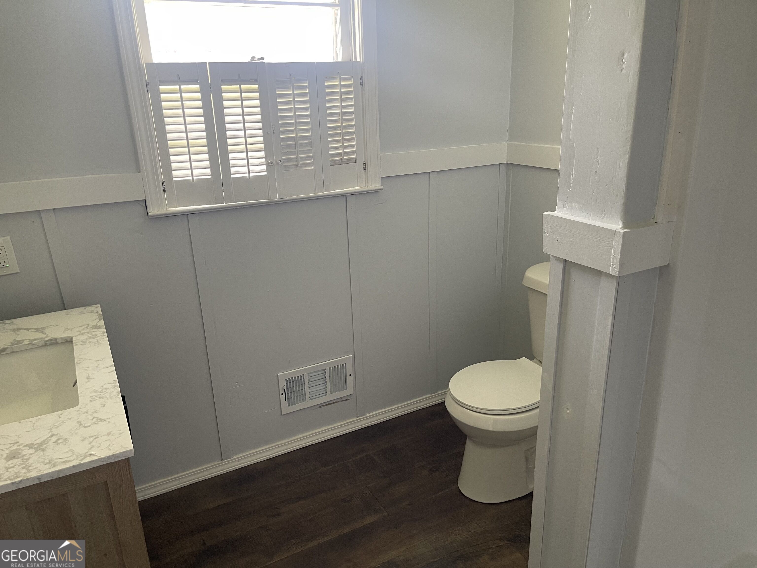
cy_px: 284
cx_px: 378
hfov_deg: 69.4
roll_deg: +2.4
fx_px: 547
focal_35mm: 25
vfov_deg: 54.9
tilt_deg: -19.9
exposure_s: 1/77
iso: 125
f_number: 1.6
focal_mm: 5.1
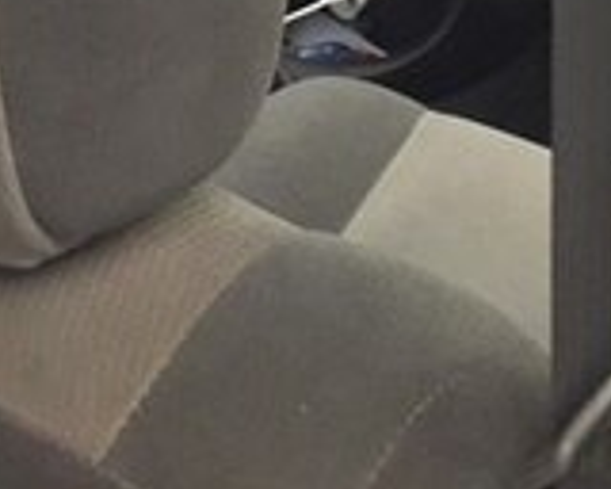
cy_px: -334
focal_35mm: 109
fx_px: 1971
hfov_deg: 16.9
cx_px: -115
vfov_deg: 13.0
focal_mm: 3.6
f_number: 1.9
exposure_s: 1/25
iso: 250
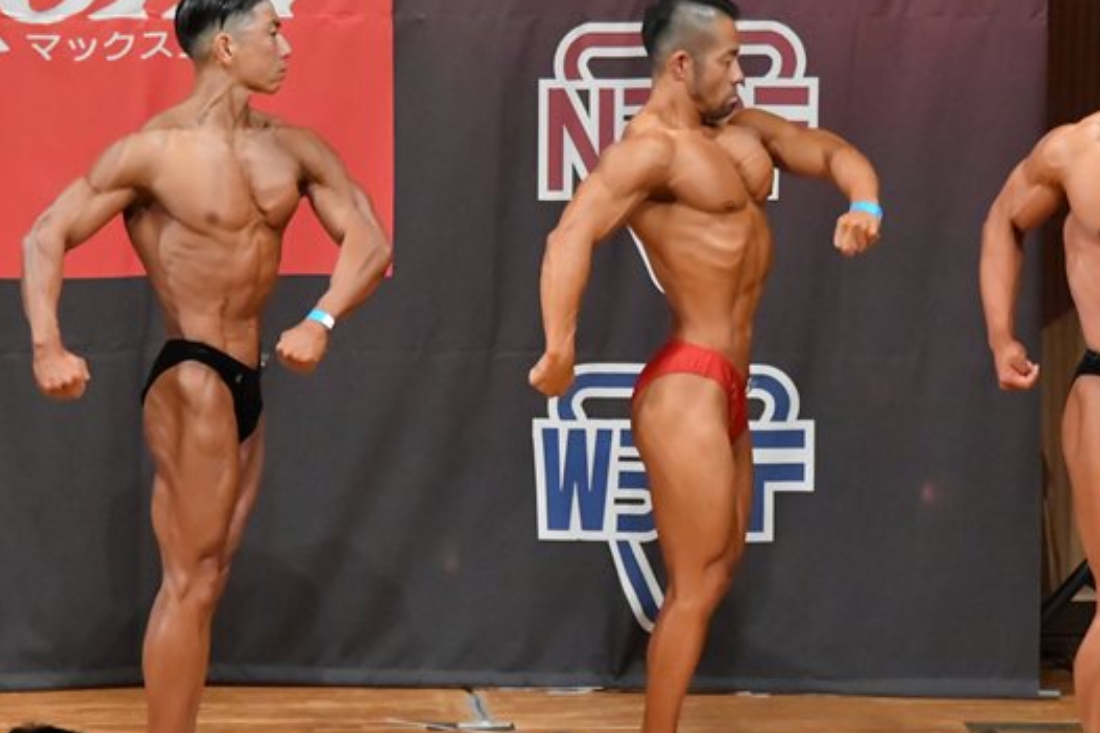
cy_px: 365
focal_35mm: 375
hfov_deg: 5.5
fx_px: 11454
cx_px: 540
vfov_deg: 3.7
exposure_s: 1/400
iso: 11400
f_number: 5.6
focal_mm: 170
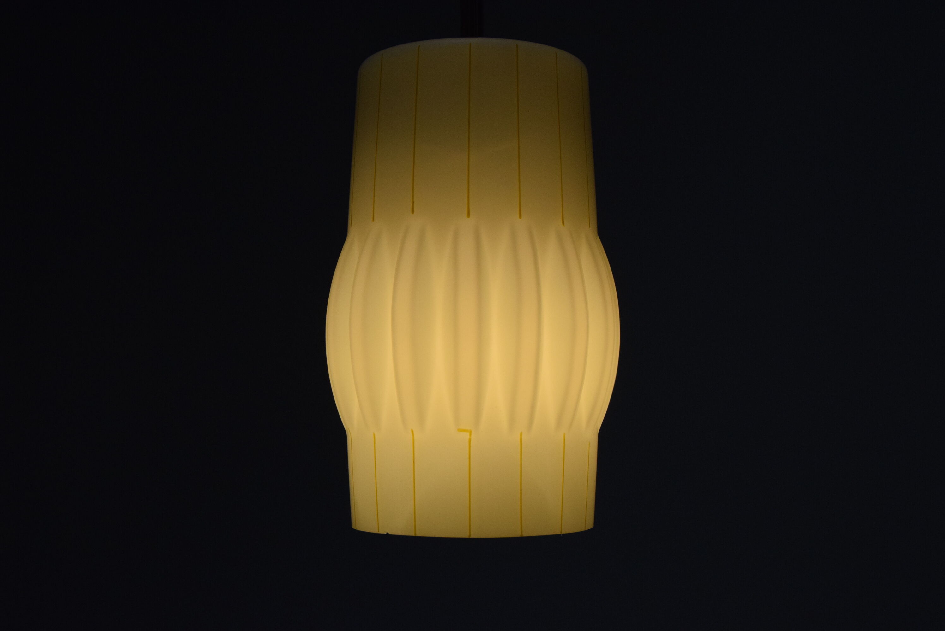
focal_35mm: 51
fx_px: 1340
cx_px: 472
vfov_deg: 26.5
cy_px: 316
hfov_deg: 38.9
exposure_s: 1/500
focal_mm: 34
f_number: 11
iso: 1600
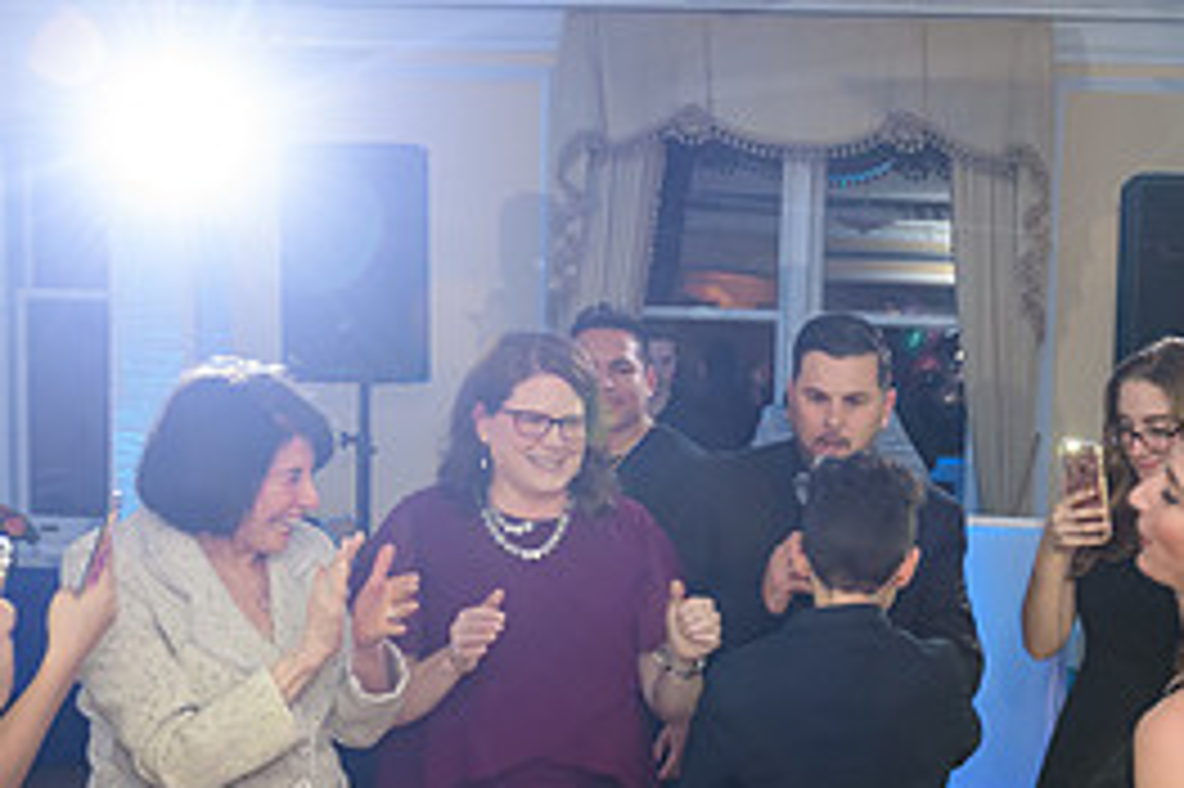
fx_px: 1742
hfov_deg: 36.9
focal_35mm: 53
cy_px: 583
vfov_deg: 25.2
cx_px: 837
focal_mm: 24
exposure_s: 1/125
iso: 800
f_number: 3.2
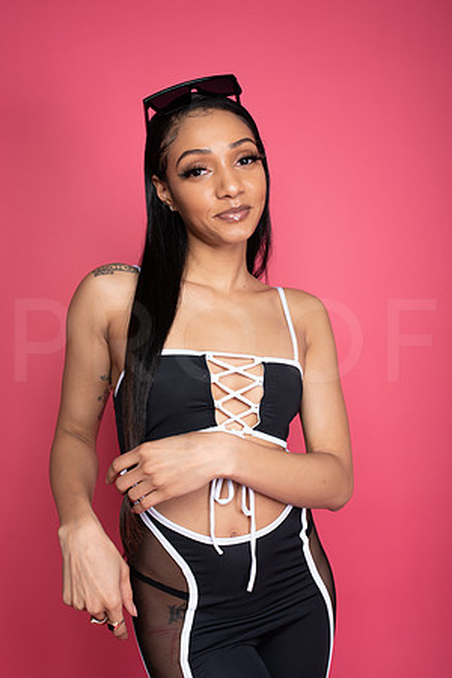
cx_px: 226
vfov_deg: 54.4
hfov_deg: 37.9
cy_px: 339
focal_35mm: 35
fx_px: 659
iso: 160
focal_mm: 35
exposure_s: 1/200
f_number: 5.6
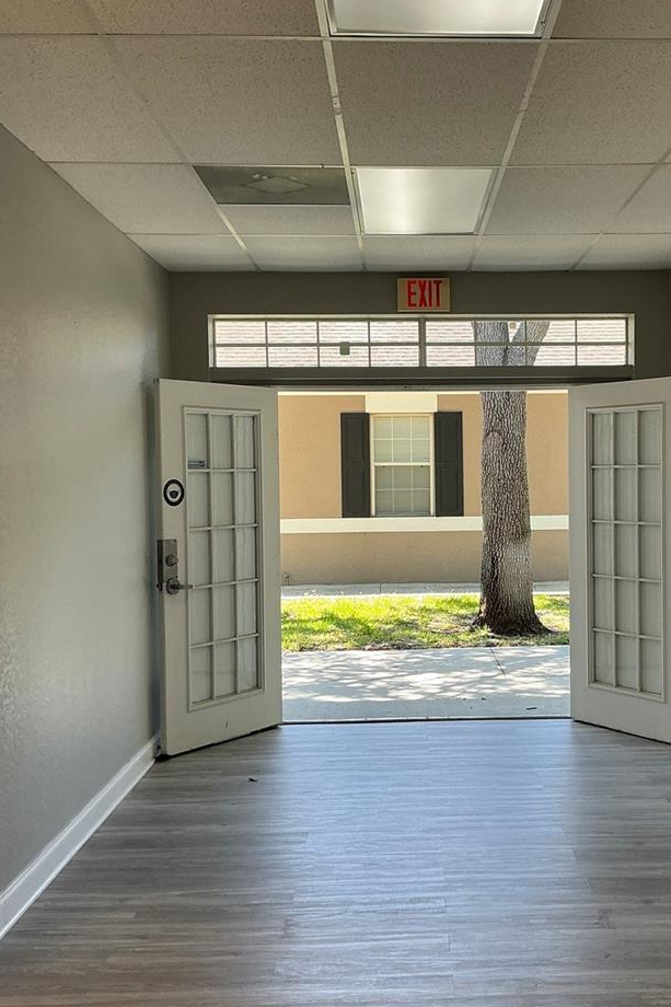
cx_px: 442
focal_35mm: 38
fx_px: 1063
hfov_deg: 34.7
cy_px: 511
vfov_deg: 50.7
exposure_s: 1/120
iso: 32
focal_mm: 3
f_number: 1.8
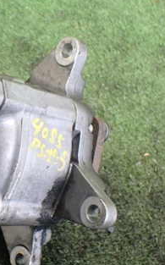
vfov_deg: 33.5
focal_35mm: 61
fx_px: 440
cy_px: 146
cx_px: 7
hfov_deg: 20.7
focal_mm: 5.4
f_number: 2.3
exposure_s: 1/60
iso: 800
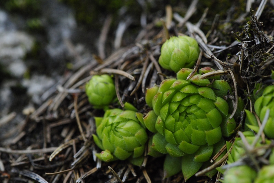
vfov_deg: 10.8
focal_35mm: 128
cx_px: 137
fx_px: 972
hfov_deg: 16.0
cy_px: 92
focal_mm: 85
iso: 800
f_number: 7.1
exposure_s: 1/200
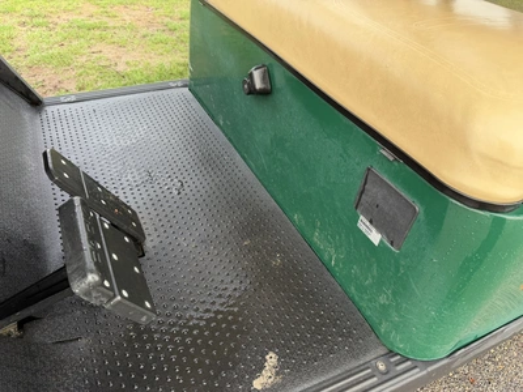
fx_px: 363
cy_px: 196
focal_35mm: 24
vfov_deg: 56.8
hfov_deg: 71.6
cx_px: 262
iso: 80
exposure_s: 1/170
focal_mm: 6.76
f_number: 1.78
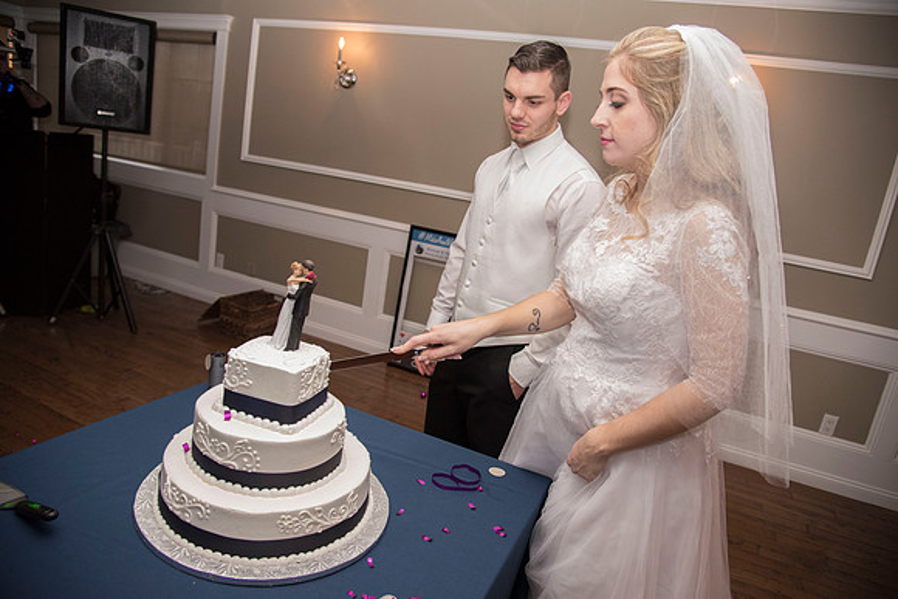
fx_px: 599
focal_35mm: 24
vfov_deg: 53.2
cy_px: 300
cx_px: 449
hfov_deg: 73.7
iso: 2000
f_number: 4
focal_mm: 24
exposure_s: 1/200
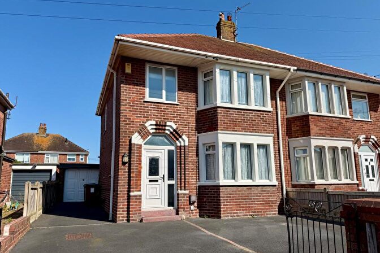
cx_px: 189
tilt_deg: +9.4
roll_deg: +0.8
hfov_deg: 69.4
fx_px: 274
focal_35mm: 26
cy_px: 136
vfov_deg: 49.5
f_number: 1.78
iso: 80
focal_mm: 6.76
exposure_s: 1/5714
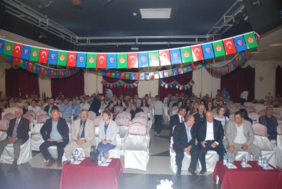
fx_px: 212
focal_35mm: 27
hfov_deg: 67.3
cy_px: 94
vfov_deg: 48.1
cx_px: 141
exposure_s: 1/60
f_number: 4
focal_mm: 18
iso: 200
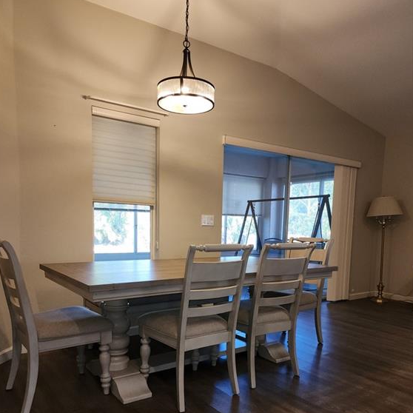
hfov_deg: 57.3
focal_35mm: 28
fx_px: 378
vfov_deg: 56.4
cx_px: 204
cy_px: 266
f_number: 1.8
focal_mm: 6.4
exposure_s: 1/40
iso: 125
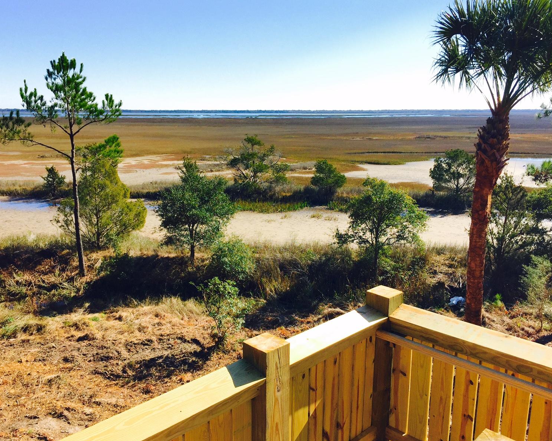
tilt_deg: -11.8
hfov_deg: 57.1
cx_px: 255
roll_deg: -0.1
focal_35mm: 31
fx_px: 506
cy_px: 226
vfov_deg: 47.1
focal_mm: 4.15
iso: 32
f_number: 2.2
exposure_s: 1/1364
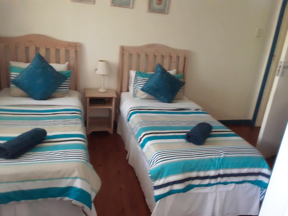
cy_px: 108
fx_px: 250
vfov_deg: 46.8
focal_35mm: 30
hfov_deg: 60.0
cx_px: 144
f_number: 1.9
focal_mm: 2.2
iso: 400
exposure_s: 1/25
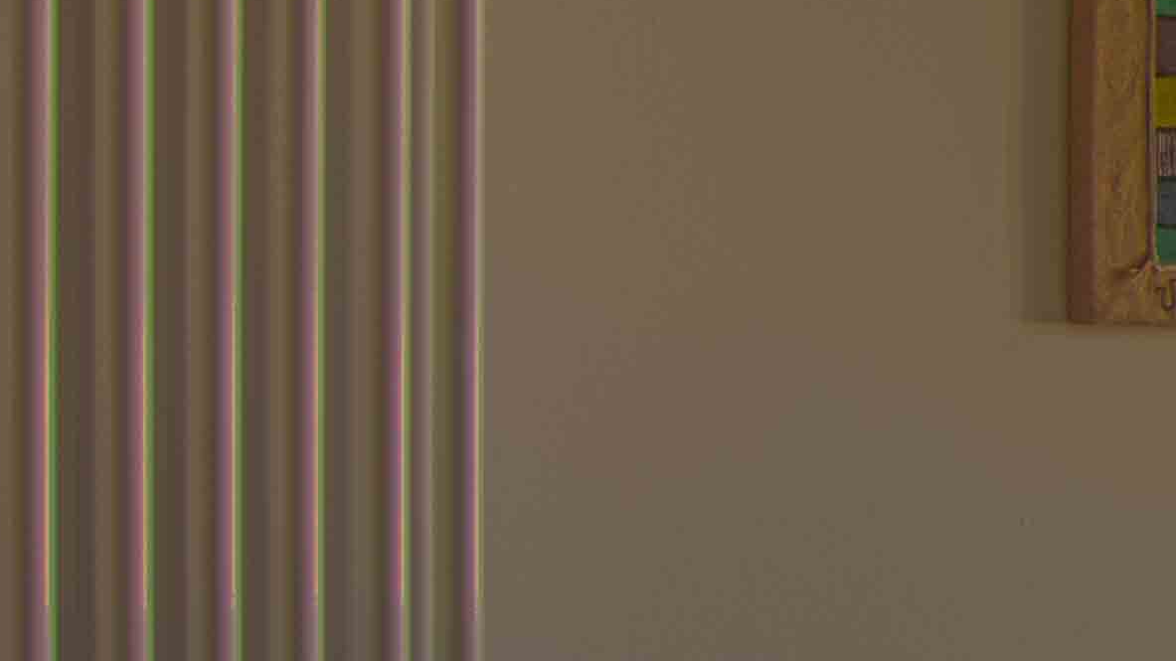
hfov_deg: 14.9
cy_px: -16
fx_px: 2733
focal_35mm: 88
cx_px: 2807
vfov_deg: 13.6
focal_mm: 11
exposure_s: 1/25
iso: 100
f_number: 10
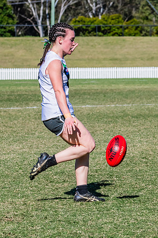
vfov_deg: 6.0
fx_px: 2246
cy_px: 114
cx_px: 82
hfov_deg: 4.0
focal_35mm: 341
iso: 640
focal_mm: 170
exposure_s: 1/1250
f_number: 13
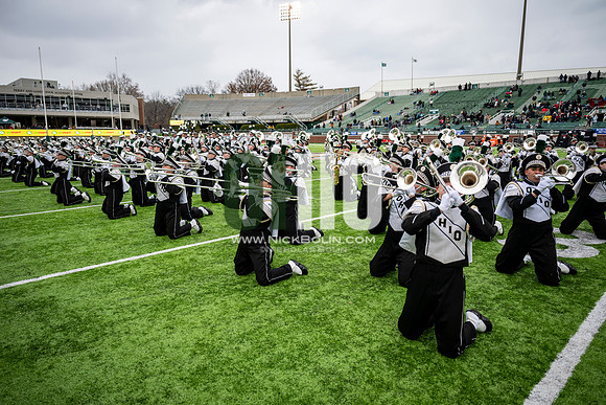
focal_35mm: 24
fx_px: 404
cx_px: 303
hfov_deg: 73.7
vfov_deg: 53.2
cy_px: 202
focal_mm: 24
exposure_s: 1/500
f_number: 2.8
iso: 100
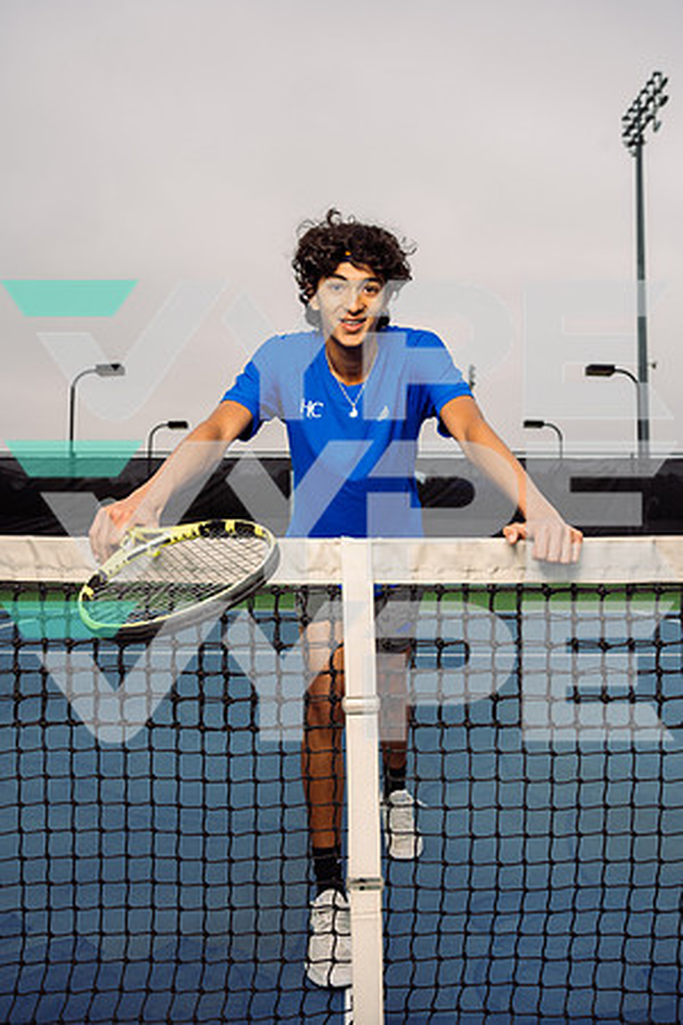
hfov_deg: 40.0
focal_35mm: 33
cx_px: 342
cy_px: 512
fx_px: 939
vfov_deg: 57.2
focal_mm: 33
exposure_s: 1/250
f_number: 5.6
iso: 250
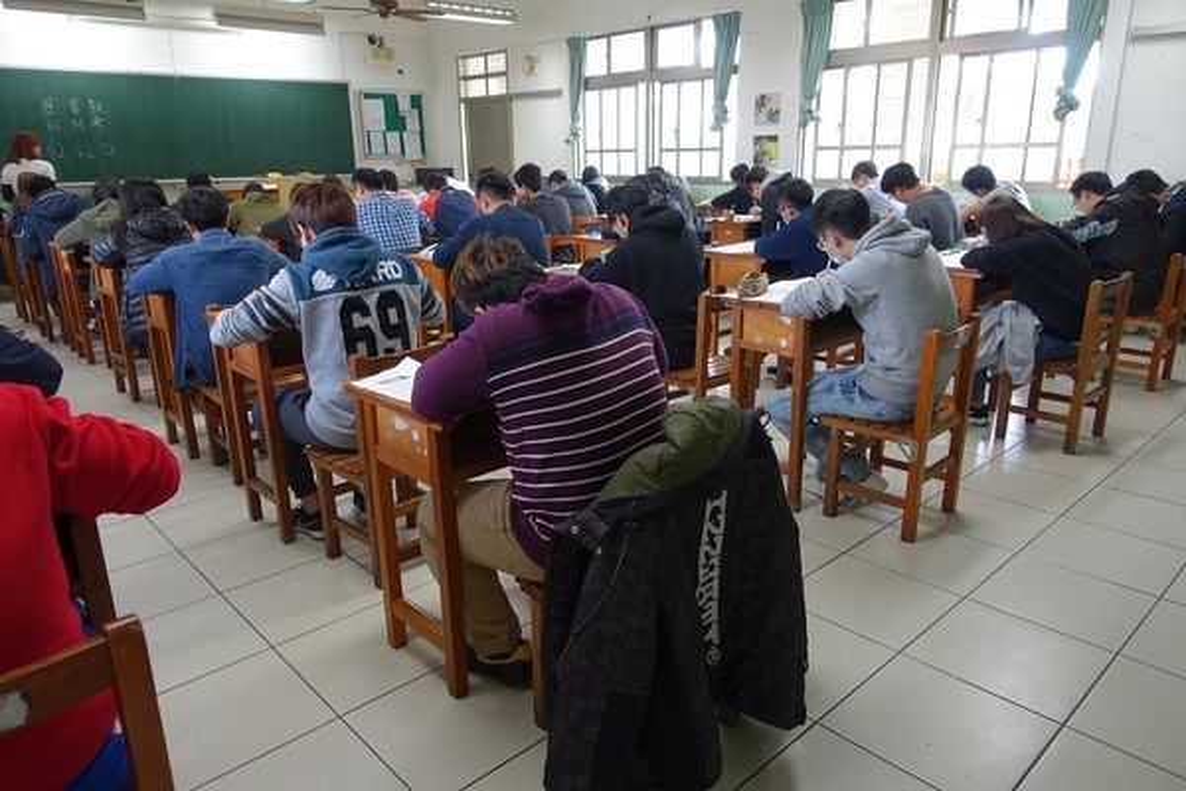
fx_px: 791
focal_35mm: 24
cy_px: 396
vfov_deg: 53.1
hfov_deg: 73.7
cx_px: 593
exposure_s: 1/30
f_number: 2.2
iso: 125
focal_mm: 8.8
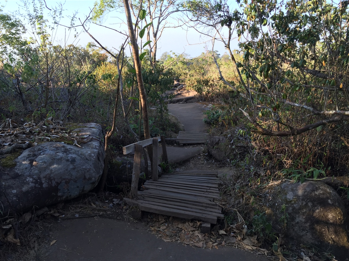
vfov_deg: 48.2
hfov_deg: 61.7
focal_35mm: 29
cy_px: 130
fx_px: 292
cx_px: 174
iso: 32
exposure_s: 1/220
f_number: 2.2
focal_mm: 4.15
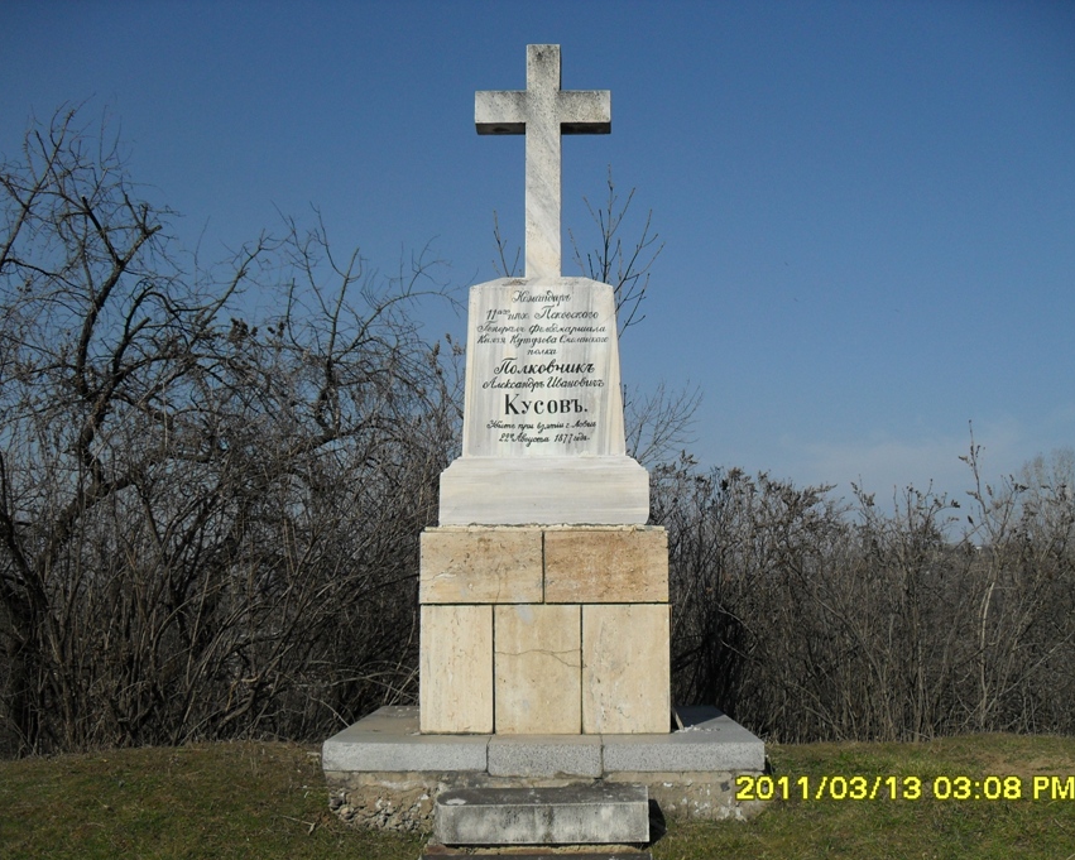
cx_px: 550
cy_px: 435
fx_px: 1177
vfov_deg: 40.1
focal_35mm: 37
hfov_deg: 49.1
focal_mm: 6.2
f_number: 8.9
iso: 100
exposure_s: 1/350
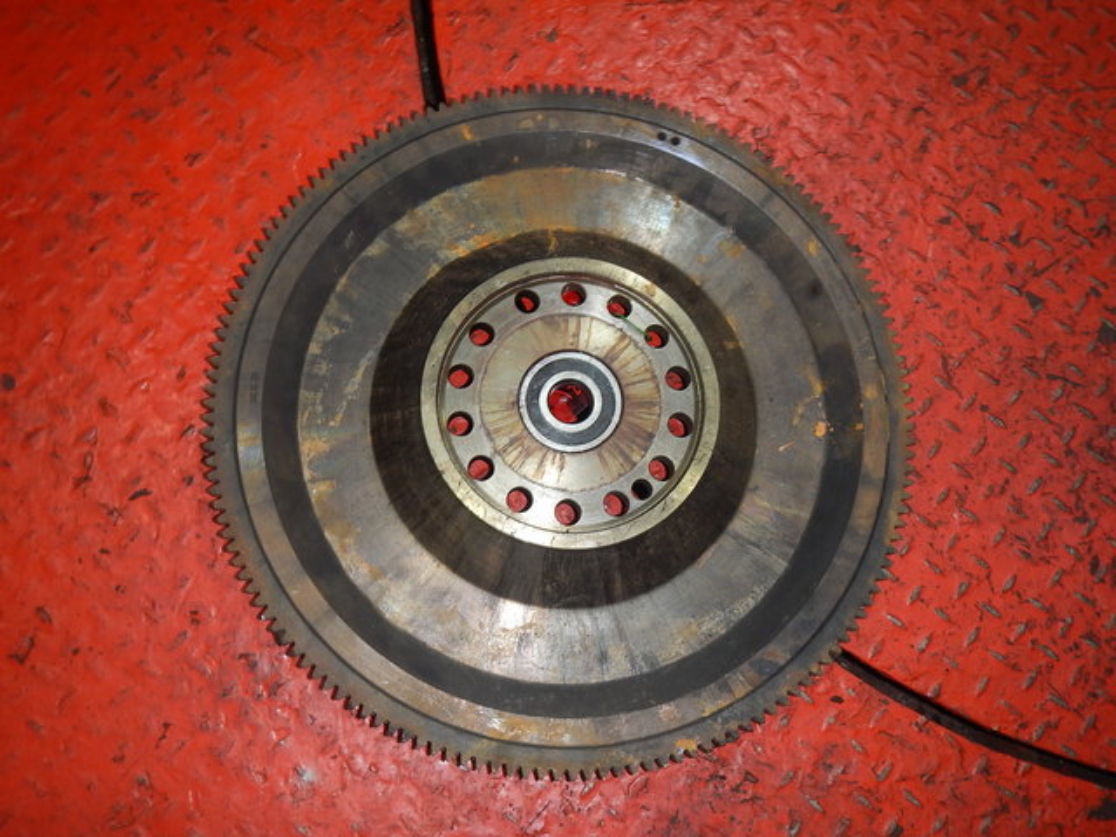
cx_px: 558
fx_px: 967
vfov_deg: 46.8
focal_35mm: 30
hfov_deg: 60.0
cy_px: 418
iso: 200
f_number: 3.9
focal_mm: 5.5
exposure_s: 1/30
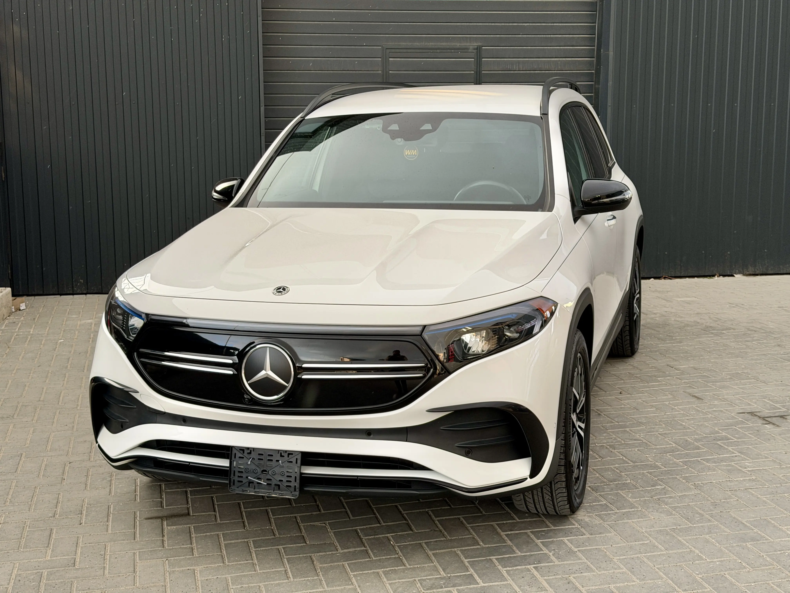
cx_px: 395
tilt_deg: -7.7
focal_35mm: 48
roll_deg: +0.9
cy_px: 296
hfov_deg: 39.7
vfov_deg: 30.3
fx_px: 1095
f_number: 1.78
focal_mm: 6.76
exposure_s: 1/204
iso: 50
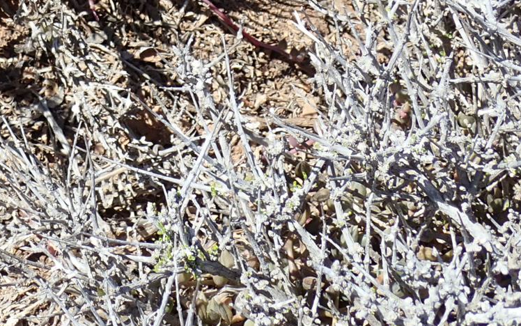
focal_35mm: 85
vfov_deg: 14.3
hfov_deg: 22.8
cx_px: -66
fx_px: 1207
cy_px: -169
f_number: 3.2
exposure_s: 1/640
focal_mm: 5.5
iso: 100
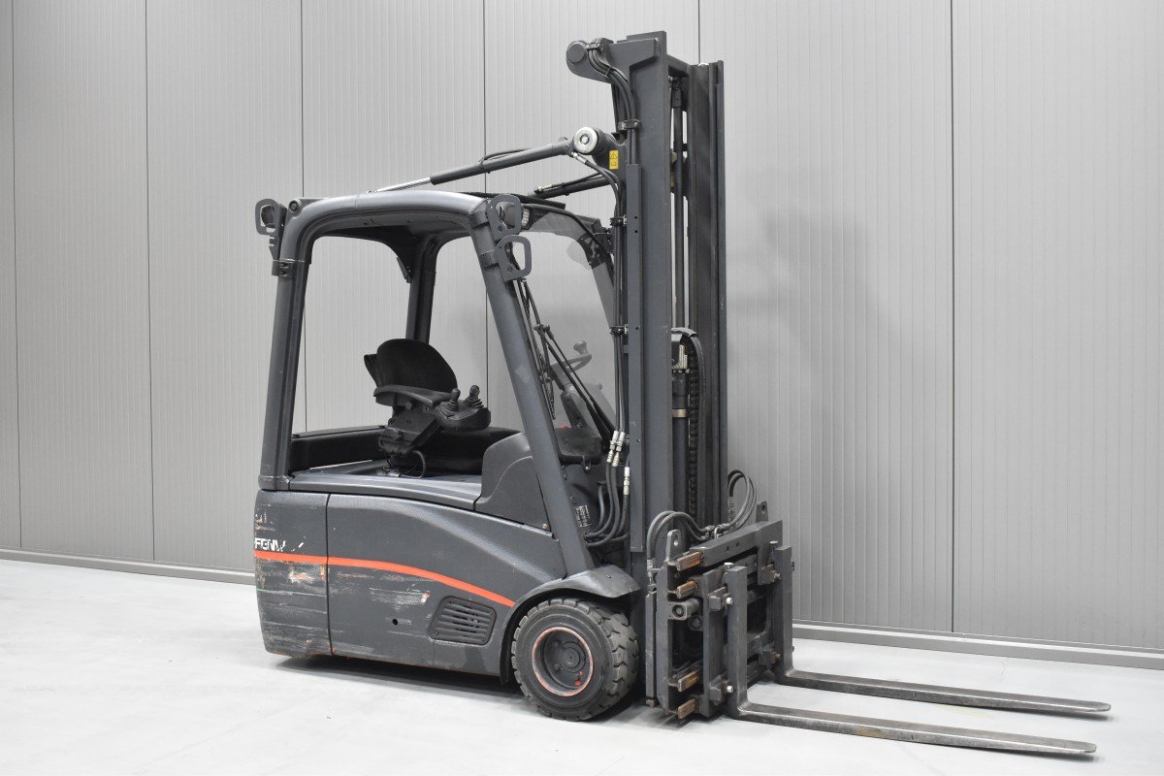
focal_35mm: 39
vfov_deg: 34.2
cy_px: 388
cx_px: 582
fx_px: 1261
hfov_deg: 49.6
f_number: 5.6
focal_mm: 26
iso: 2000
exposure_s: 1/30
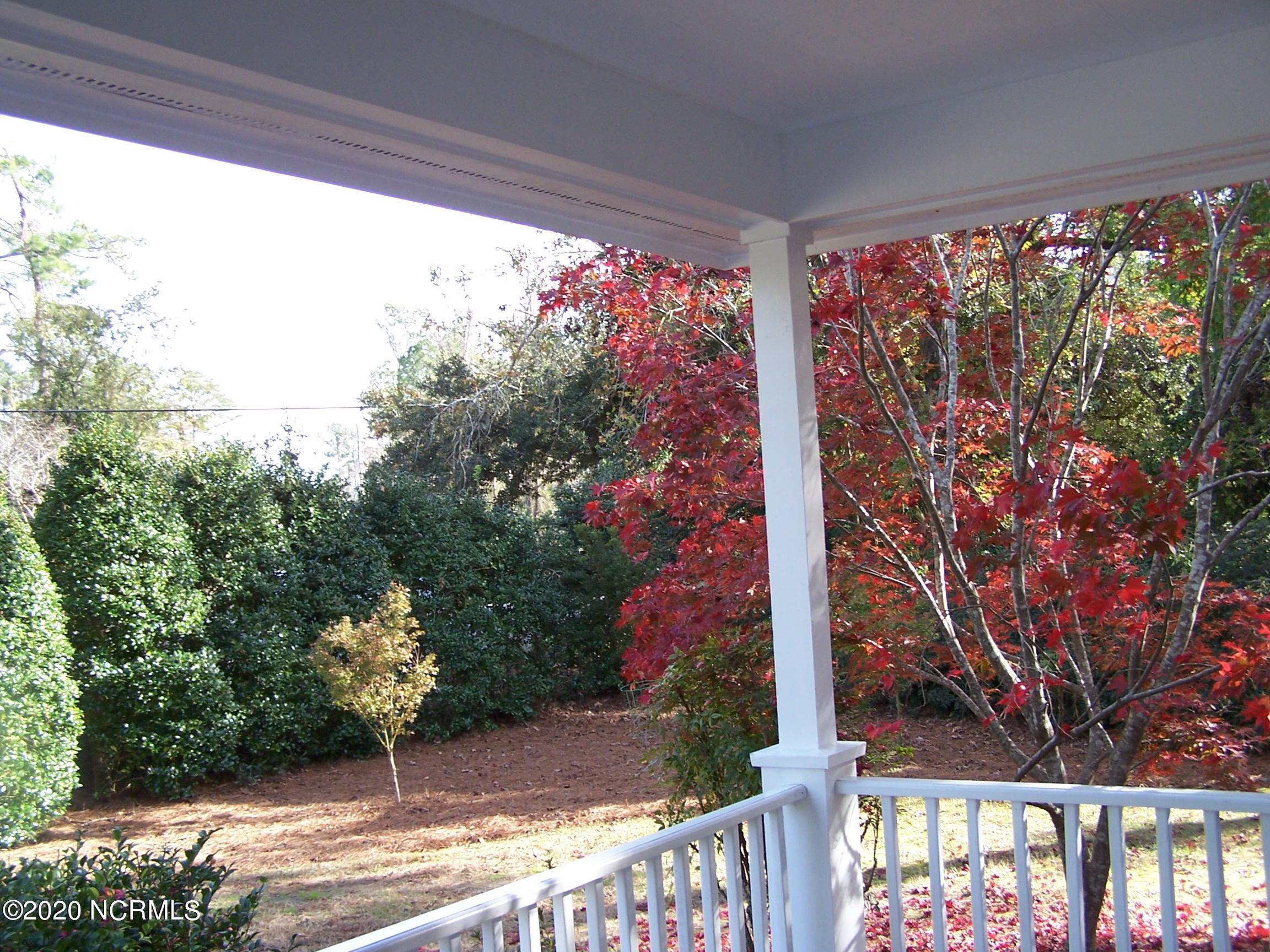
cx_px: 635
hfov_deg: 49.0
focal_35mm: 38
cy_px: 476
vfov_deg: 37.7
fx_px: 1394
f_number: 2.8
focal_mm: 6.3
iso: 80
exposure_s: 1/125
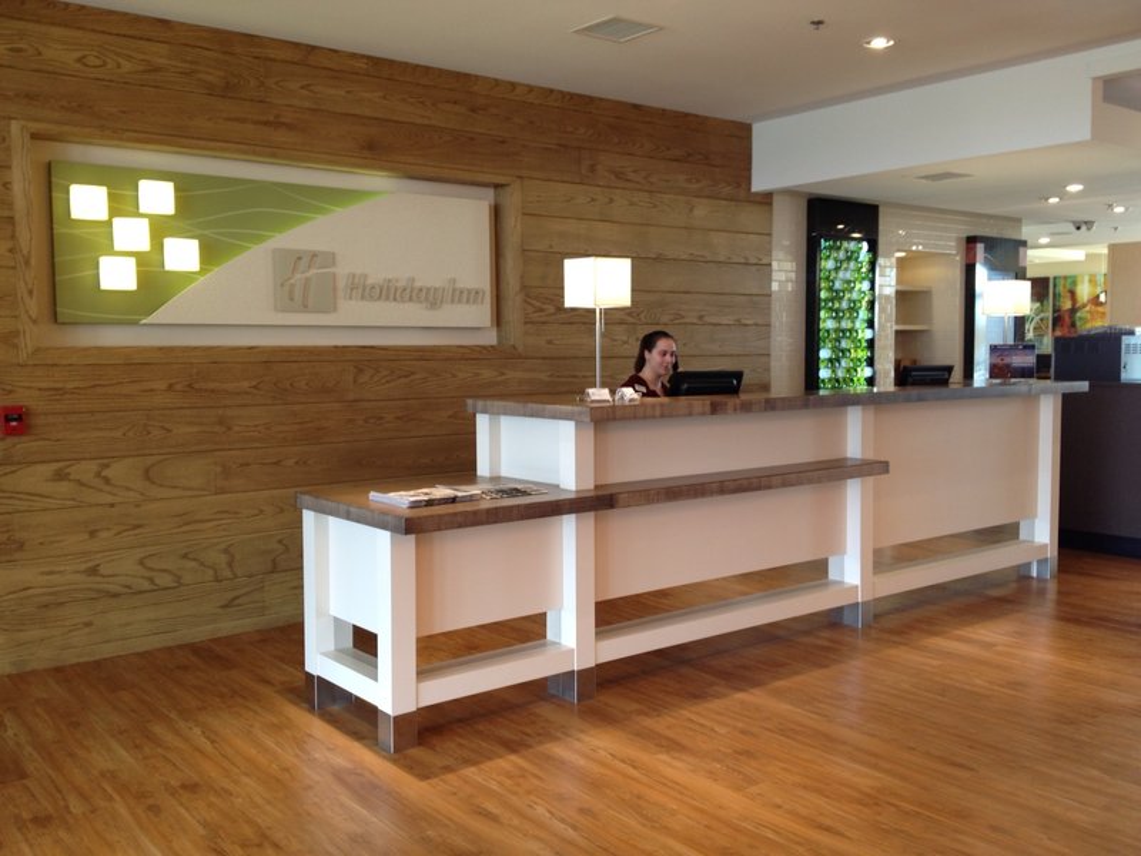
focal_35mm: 35
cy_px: 428
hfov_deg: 52.6
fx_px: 1154
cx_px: 570
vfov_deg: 40.7
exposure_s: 1/24
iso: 50
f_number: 2.4
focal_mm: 4.28
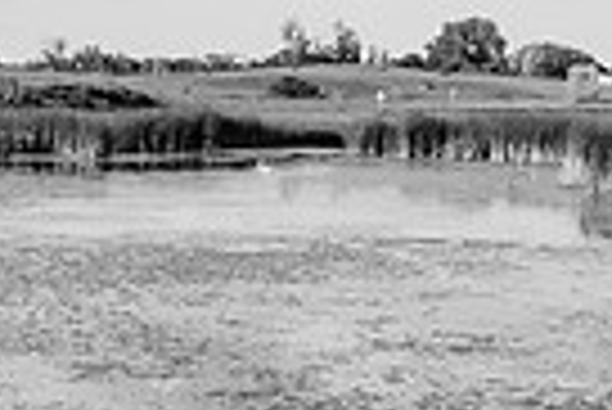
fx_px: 1736
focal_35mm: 102
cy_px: 151
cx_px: 288
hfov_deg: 20.0
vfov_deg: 13.4
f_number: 2.2
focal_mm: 24
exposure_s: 1/1600
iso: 100
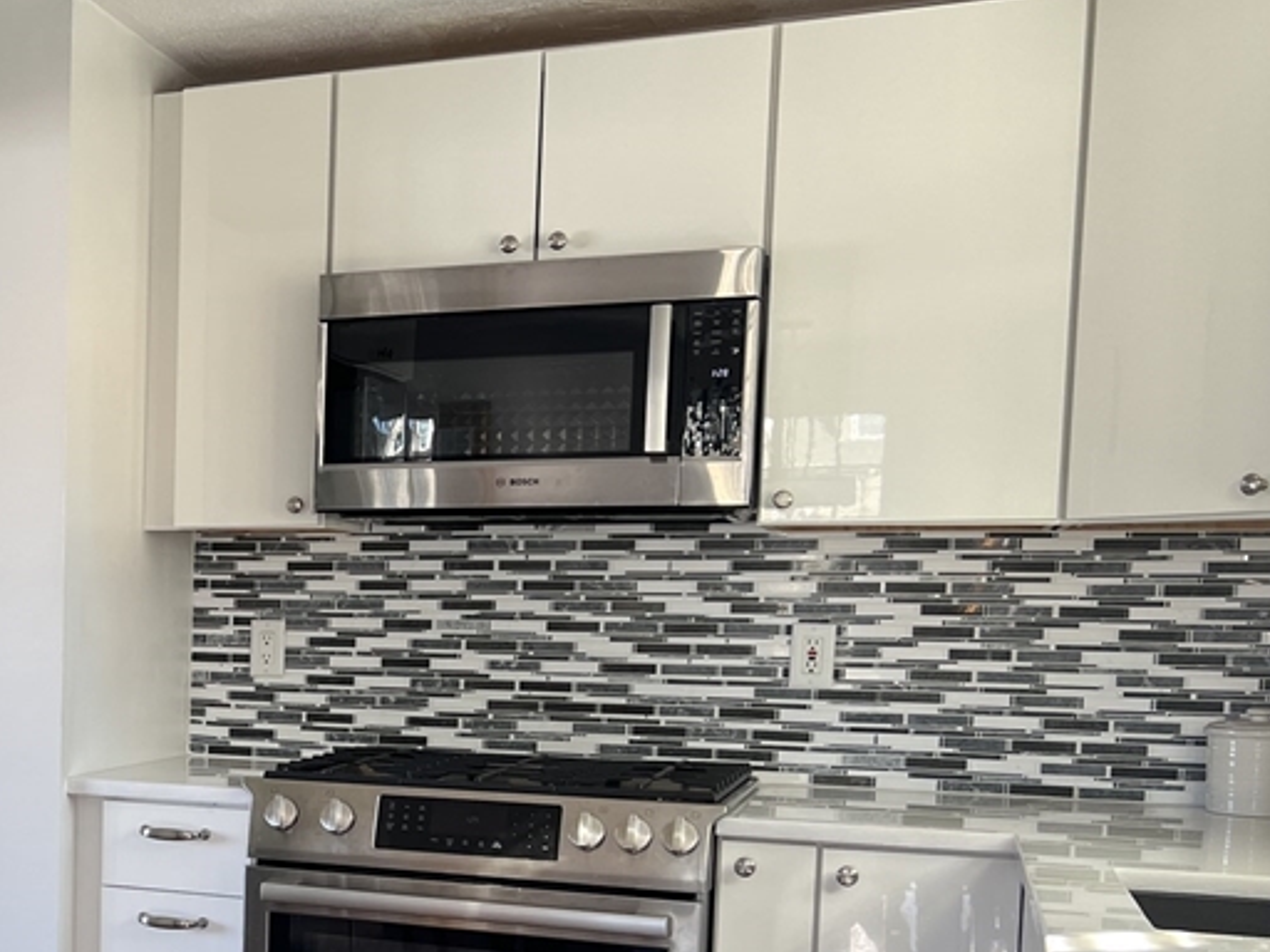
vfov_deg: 27.5
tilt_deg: -5.3
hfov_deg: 33.9
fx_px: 1908
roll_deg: -1.4
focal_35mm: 52
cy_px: 746
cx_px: 32
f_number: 1.5
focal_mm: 5.7
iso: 50
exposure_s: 1/121
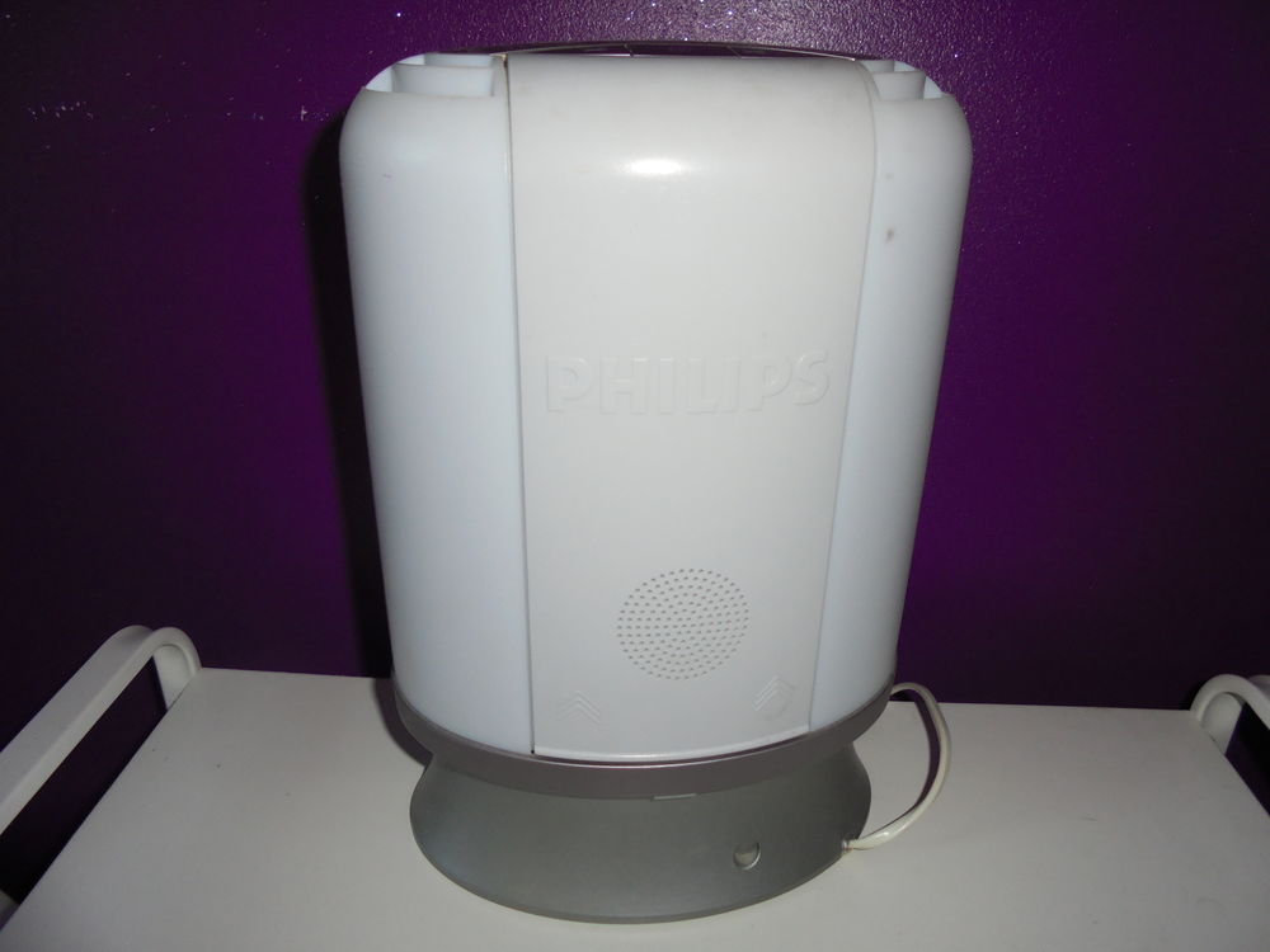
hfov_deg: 67.3
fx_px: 954
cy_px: 476
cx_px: 635
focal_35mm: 26
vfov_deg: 53.1
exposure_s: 1/30
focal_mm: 4.6
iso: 100
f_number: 3.5
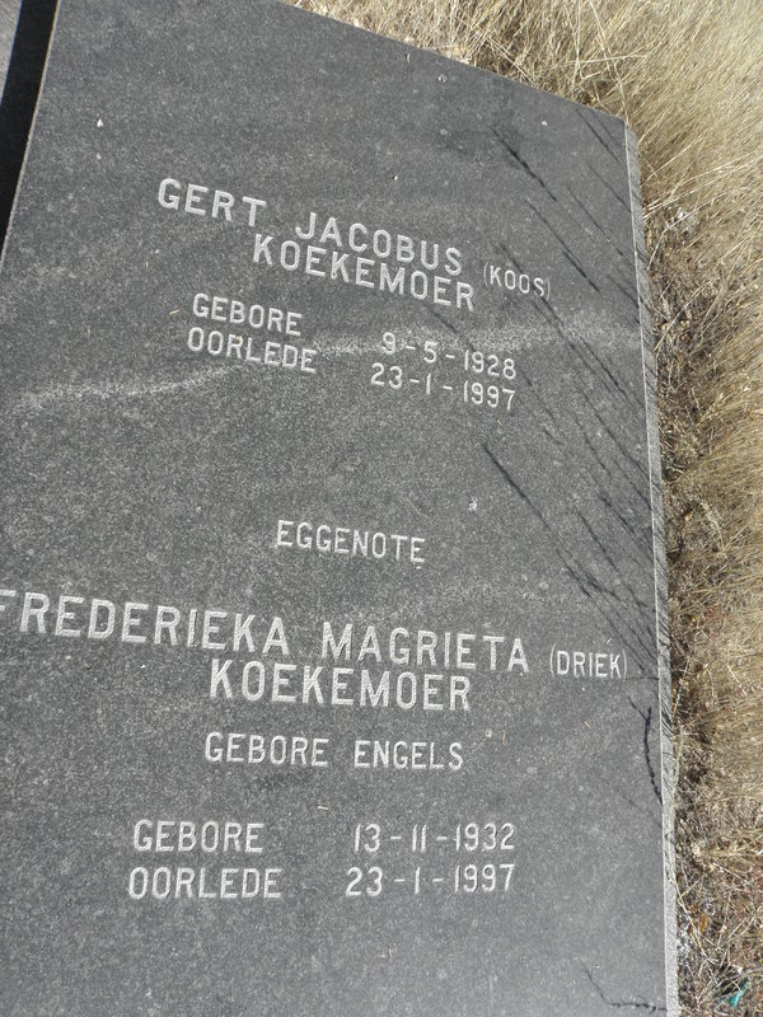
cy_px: 508
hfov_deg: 53.1
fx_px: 764
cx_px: 382
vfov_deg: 67.3
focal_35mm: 26
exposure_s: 1/250
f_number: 5.6
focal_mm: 4.6
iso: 64
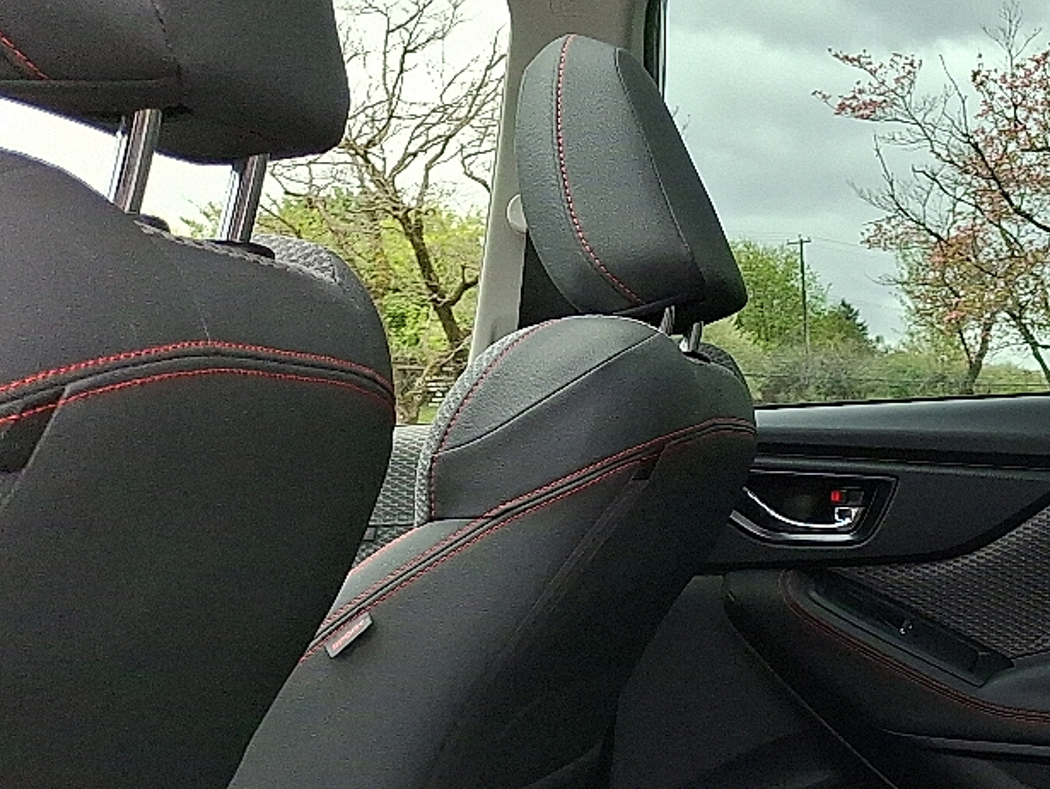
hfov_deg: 26.0
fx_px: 1973
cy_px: 640
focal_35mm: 65
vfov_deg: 22.3
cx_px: 1323
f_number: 1.8
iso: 30
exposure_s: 1/625
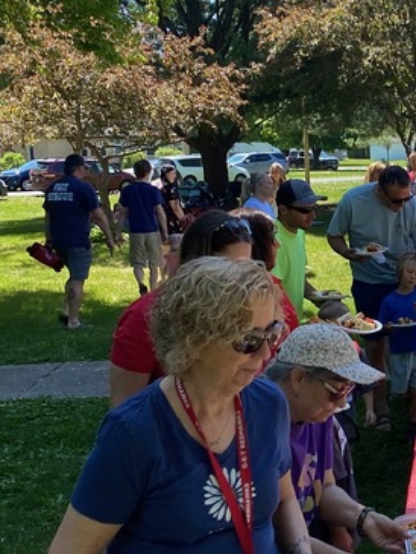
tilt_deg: -6.0
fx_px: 1169
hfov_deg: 18.9
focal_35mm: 73
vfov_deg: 26.7
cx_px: 525
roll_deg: +1.4
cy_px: 287
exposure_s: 1/1316
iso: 32
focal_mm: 4.25
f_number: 1.8
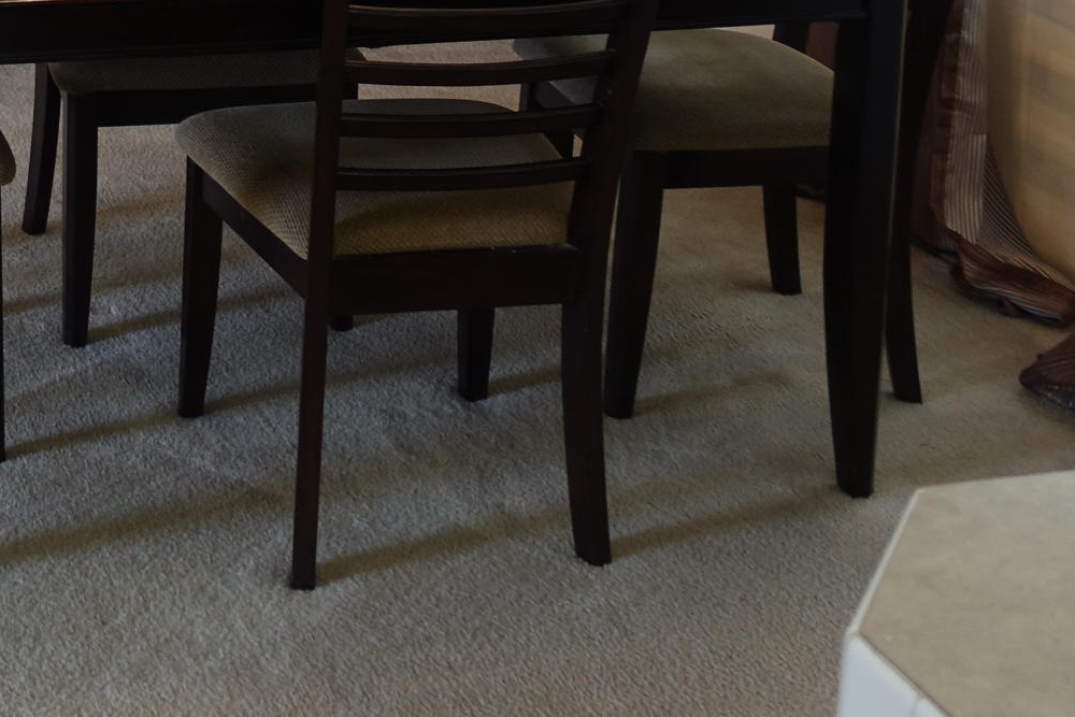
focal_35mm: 72
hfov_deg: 26.4
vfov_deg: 17.2
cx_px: -31
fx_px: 2150
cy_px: -331
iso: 160
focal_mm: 8.8
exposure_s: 1/30
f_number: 1.8
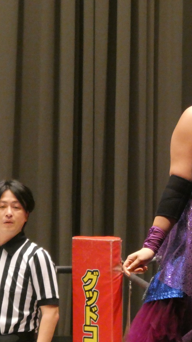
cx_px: 218
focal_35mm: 481
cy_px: 170
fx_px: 4355
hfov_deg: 2.5
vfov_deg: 4.5
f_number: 5.9
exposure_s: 1/160
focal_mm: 57.7
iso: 1600
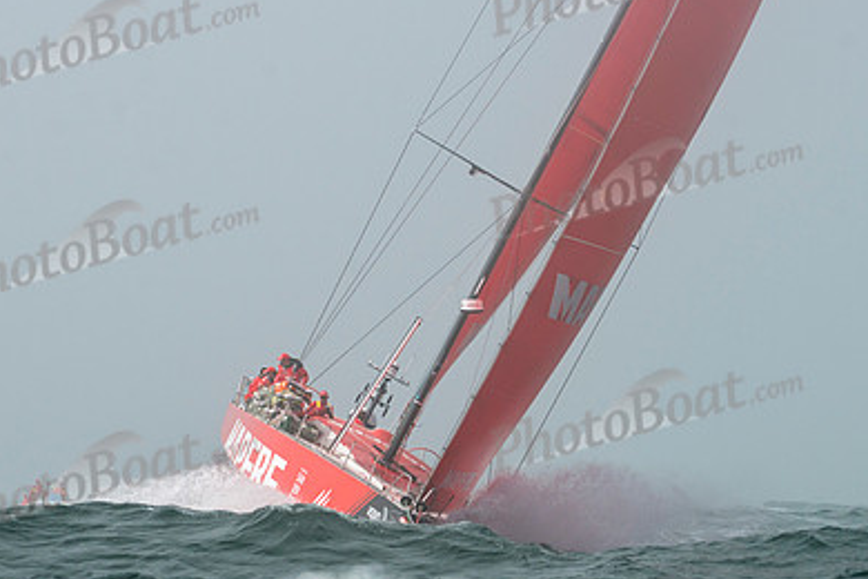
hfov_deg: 4.8
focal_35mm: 431
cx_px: 429
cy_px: 357
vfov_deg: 3.2
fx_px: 10391
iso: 280
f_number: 8
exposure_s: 1/1250
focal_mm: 220
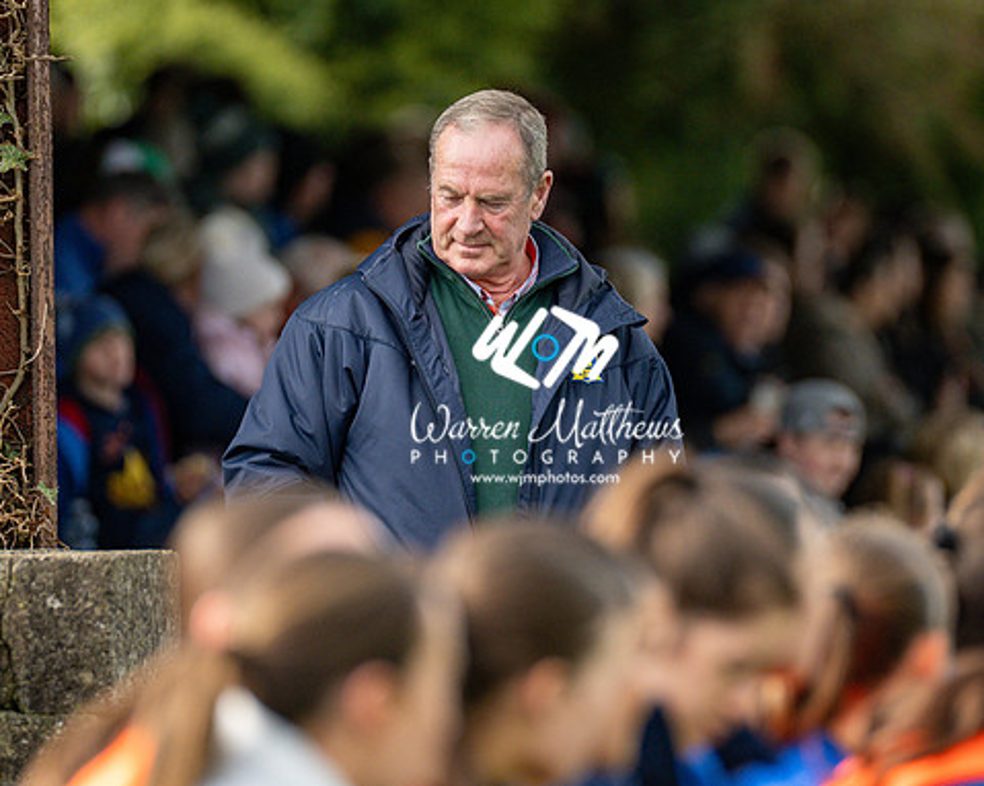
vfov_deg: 3.0
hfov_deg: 3.8
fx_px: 14879
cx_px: 544
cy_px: 392
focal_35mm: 511
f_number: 2.8
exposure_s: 1/3200
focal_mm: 300
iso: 1100
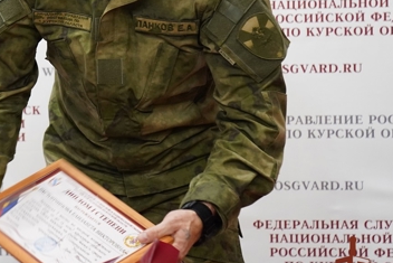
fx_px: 1627
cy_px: 88
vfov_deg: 9.2
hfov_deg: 13.5
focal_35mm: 149
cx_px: -16
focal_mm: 70
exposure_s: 1/80
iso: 4000
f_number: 2.8
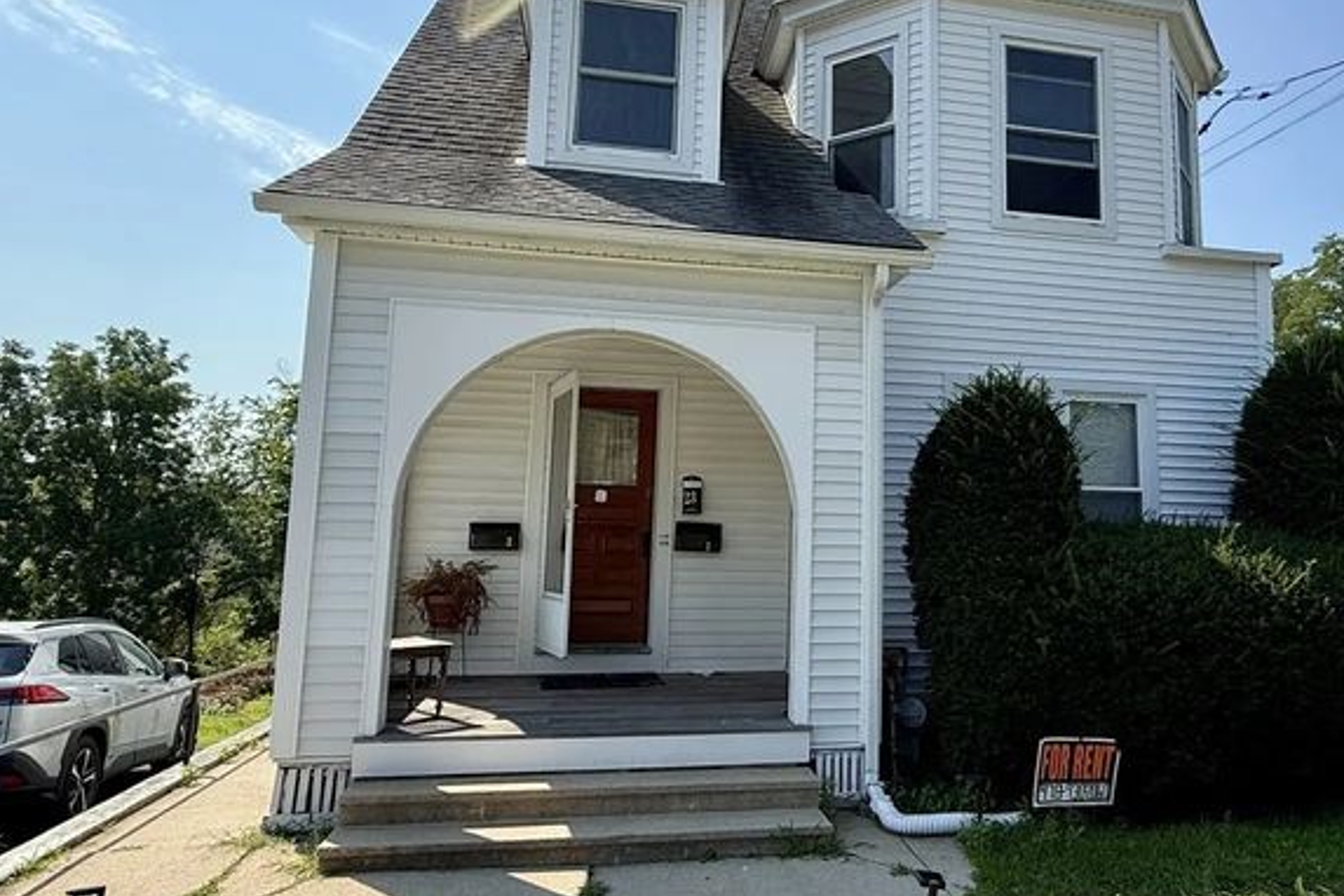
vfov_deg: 49.5
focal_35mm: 26
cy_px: 429
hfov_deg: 68.6
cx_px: 819
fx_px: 971
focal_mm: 2.22
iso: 50
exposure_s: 1/985
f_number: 2.2
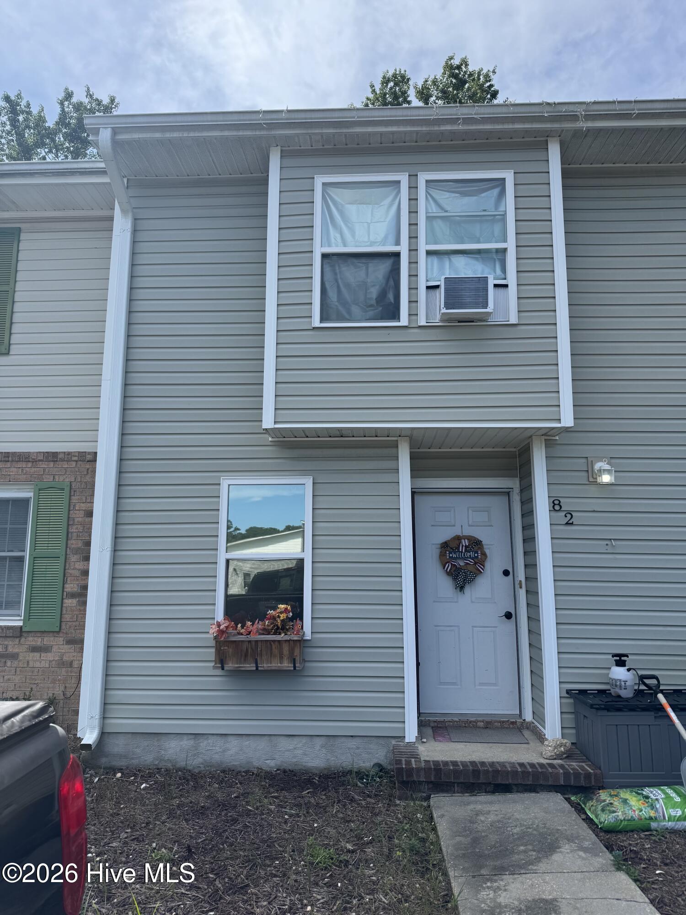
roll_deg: -0.1
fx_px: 634
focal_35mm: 24
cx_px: 343
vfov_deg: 71.6
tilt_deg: +9.7
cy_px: 458
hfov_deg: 56.8
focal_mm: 6.76
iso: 80
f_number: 1.78
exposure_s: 1/2710
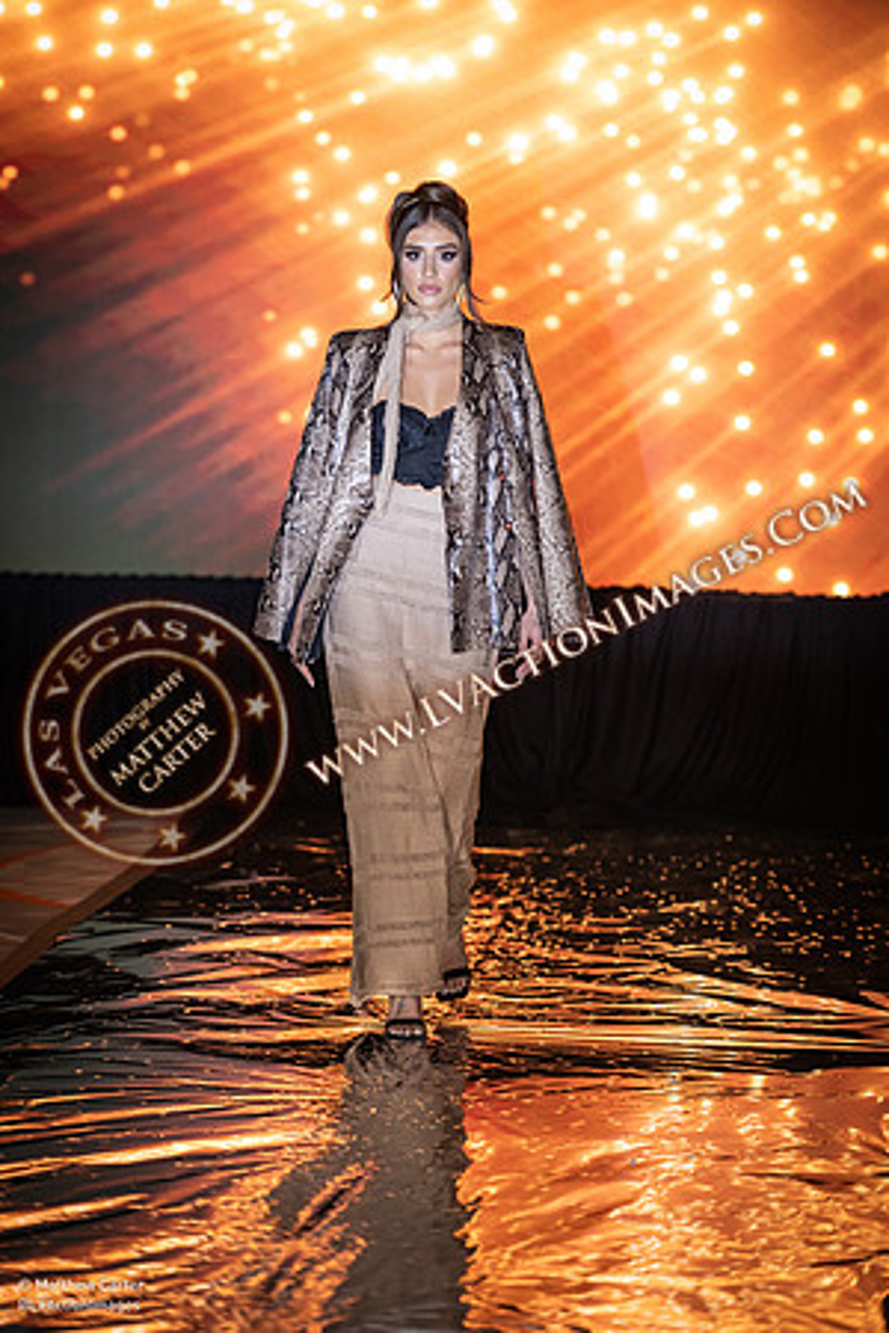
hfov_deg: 8.9
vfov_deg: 13.2
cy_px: 666
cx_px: 444
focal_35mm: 155
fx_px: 5741
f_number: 2.8
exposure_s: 1/250
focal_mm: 155
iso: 1600
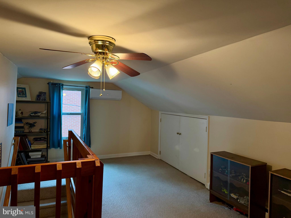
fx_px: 202
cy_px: 109
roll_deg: -1.1
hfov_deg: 71.6
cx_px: 146
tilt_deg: -1.3
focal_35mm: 24
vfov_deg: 56.8
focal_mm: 6.76
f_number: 1.78
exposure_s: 1/60
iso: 160
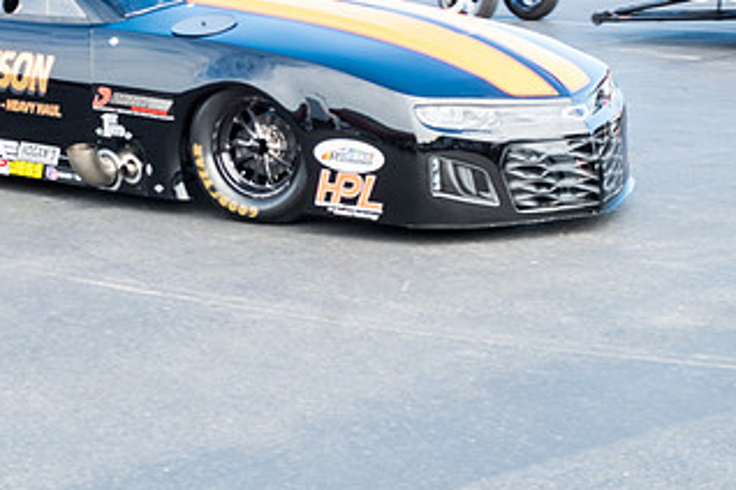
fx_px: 2085
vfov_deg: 13.3
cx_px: 218
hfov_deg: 19.9
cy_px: 77
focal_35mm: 102
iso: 400
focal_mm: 37.4
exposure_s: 1/80
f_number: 9
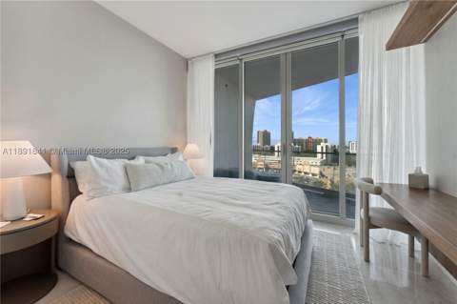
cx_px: 228
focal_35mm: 14
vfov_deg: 81.1
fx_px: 178
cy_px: 152
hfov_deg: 104.3
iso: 200
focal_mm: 14
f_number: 9
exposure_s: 1/50
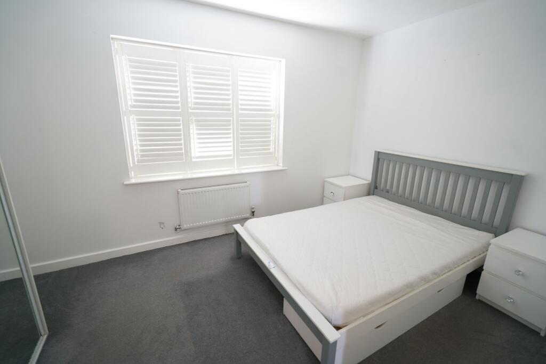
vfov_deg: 73.8
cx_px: 273
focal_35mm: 16
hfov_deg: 96.7
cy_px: 182
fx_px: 243
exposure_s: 1/10
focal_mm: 16
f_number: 4
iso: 400
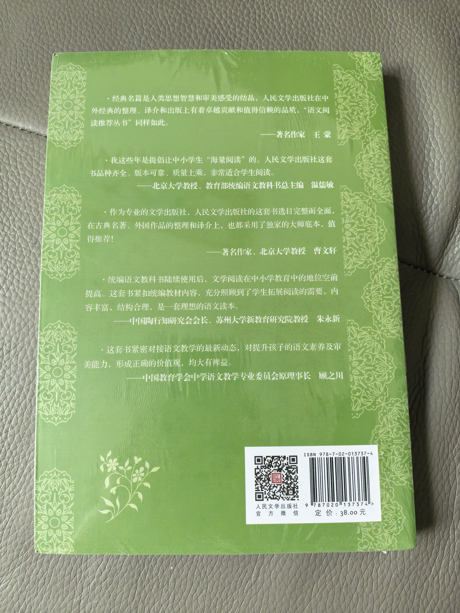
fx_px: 425
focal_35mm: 24
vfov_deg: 71.6
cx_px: 230
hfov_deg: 56.8
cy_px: 306
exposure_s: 1/50
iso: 320
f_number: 2.8
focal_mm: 5.75
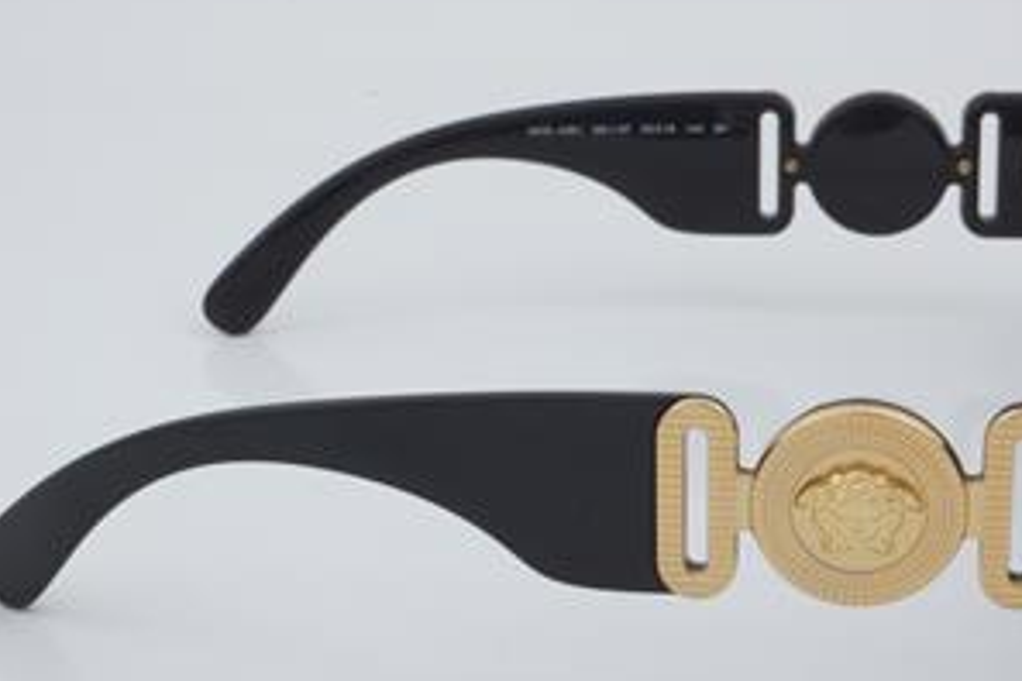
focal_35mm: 101
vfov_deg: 13.6
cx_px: 626
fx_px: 2867
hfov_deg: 20.2
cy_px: 351
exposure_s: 1/3
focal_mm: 50
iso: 100
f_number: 32
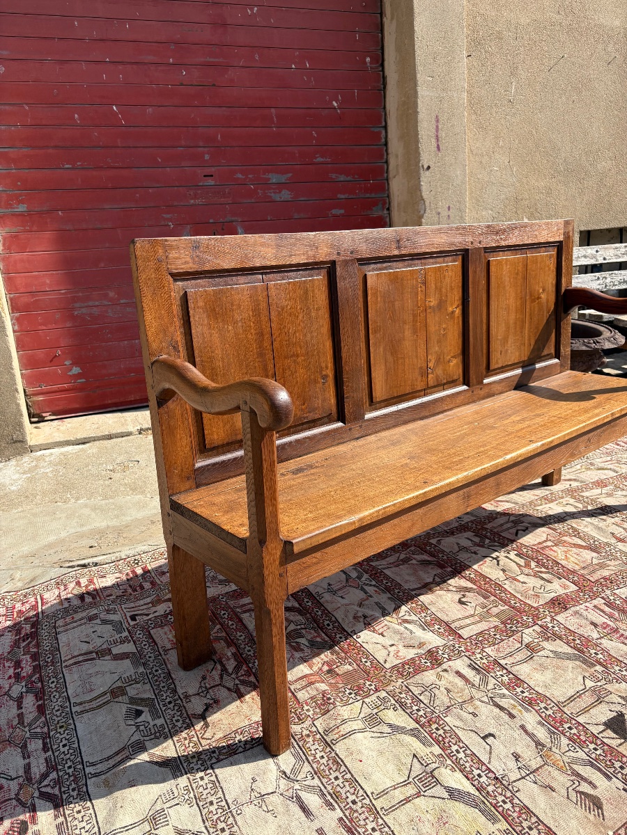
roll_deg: +3.5
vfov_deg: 67.3
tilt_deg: -13.3
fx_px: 628
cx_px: 314
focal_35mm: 26
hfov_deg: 53.1
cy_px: 418
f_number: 1.6
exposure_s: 1/2075
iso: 50
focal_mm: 5.96
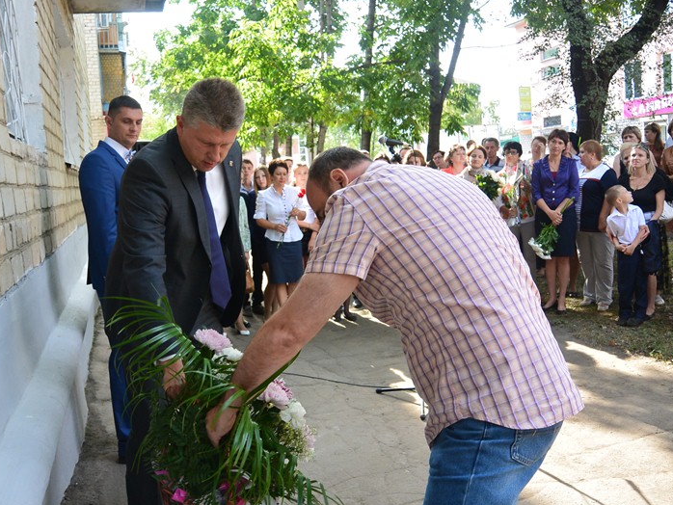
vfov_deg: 44.2
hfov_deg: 56.7
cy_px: 256
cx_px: 300
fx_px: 622
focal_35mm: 32
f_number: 4
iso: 200
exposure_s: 1/200
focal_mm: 11
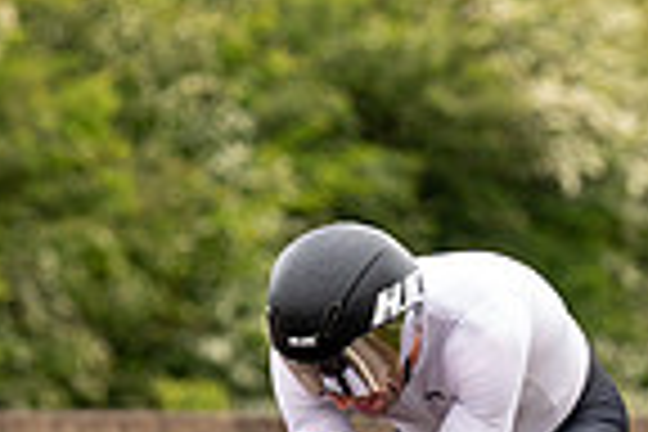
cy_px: 491
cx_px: 599
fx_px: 13949
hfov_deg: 2.7
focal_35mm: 775
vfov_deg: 1.8
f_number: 3.5
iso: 800
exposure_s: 1/1000
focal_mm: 150
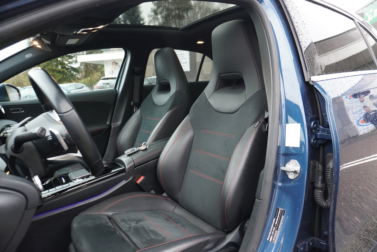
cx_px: 188
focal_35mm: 24
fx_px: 251
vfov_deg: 53.2
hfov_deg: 73.7
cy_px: 126
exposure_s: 1/30
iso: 640
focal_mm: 16
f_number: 3.5
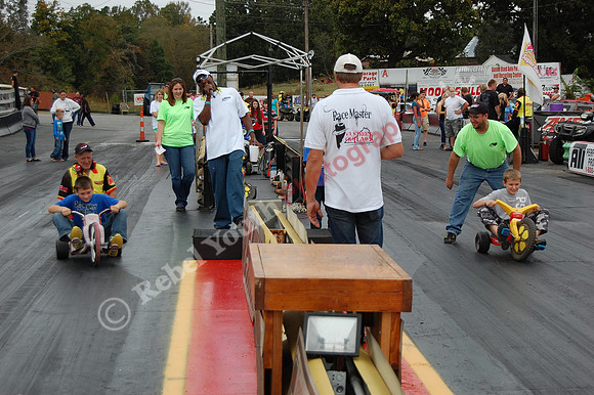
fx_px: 1138
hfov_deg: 29.3
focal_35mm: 69
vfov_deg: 19.7
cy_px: 198
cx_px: 297
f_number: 5.3
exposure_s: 1/1000
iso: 320
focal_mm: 46
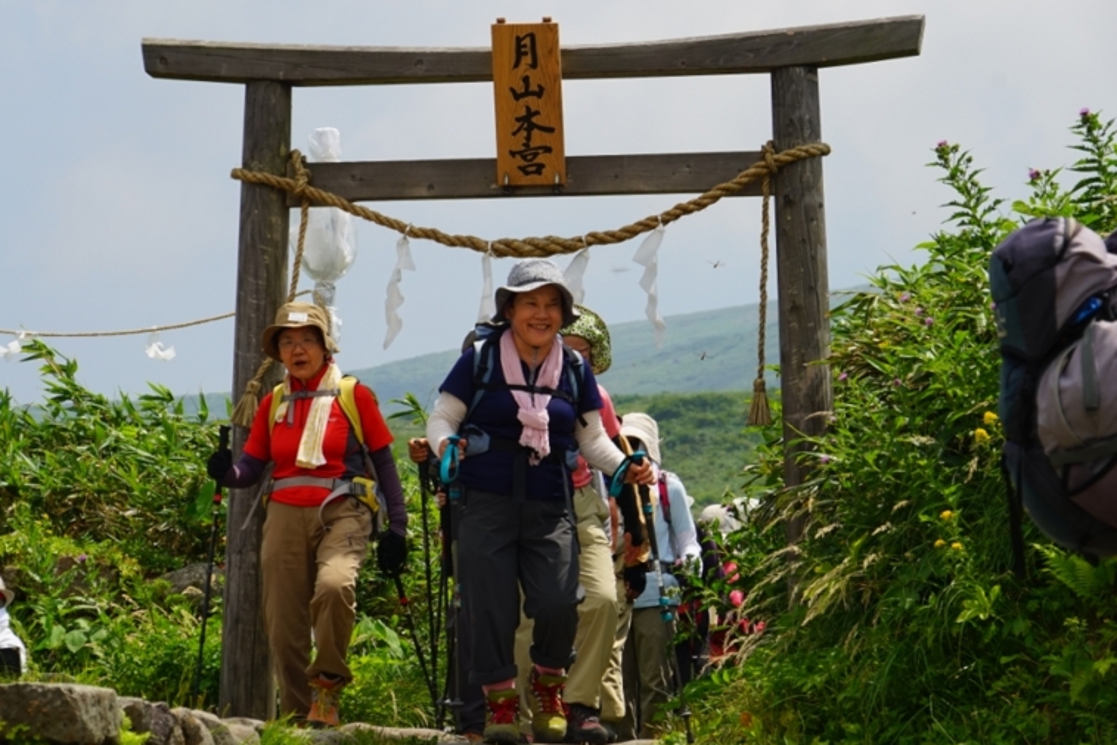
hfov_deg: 10.1
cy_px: 354
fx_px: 6299
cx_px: 528
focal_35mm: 203
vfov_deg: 6.8
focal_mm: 128
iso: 100
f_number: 10
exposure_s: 1/250
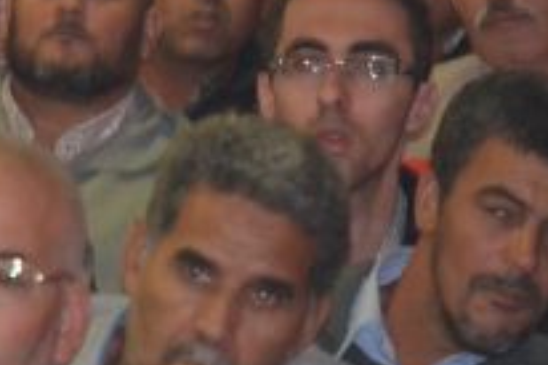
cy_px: 109
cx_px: -67
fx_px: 13461
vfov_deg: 1.6
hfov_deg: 2.3
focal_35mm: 885
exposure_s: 1/60
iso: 3200
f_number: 5.6
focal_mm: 190
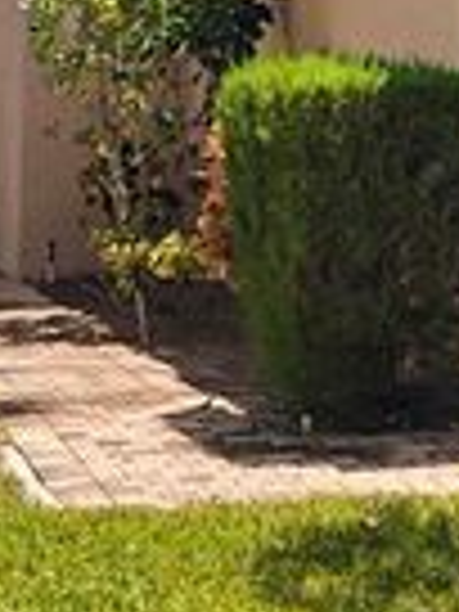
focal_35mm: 118
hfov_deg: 12.4
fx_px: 2086
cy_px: -88
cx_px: 495
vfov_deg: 16.1
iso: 80
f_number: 1.8
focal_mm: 5.59
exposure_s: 1/2566
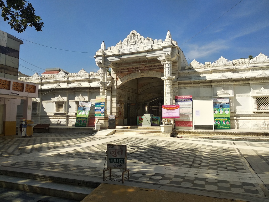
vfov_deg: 53.1
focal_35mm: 26
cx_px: 134
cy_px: 101
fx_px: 202
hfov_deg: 67.3
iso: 100
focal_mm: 3.81
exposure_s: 1/1513
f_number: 2.2
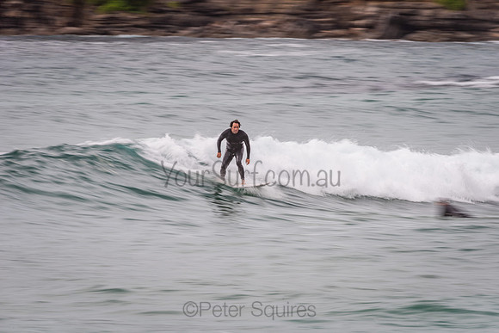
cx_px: 250
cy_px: 166
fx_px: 6932
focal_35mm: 500
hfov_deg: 4.1
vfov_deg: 2.8
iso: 64
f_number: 16
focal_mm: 500
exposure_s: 1/20
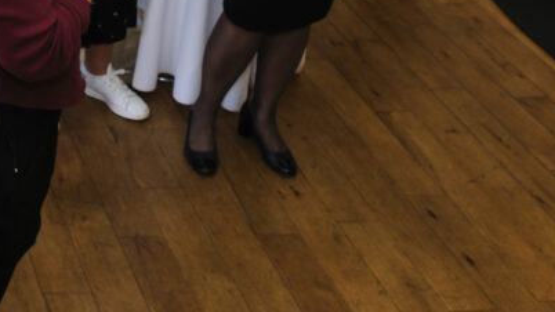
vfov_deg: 14.8
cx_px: -218
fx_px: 1104
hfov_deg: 23.8
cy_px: -174
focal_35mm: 75
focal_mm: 16
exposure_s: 1/160
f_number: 4
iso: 800
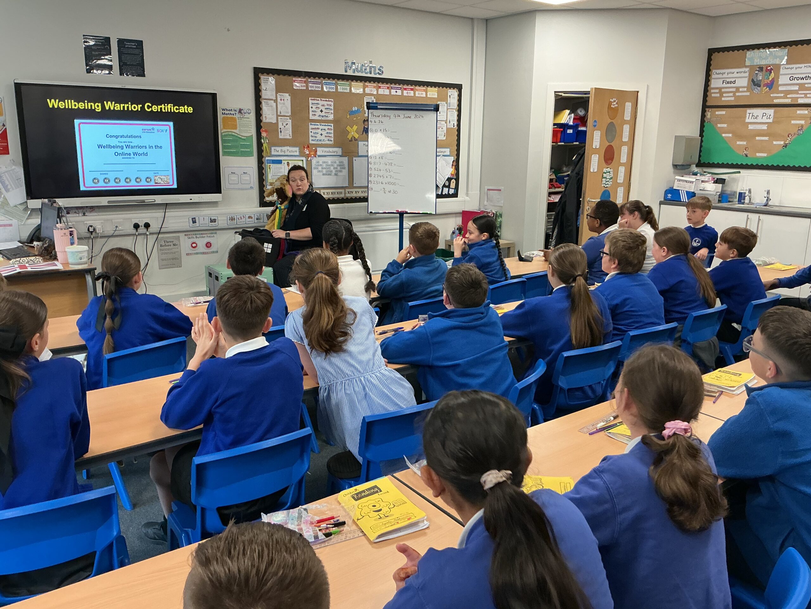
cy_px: 304
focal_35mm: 29
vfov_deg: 48.2
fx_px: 679
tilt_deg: -14.2
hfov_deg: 61.7
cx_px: 406
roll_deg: -0.2
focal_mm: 3
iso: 125
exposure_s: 1/60
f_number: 1.8
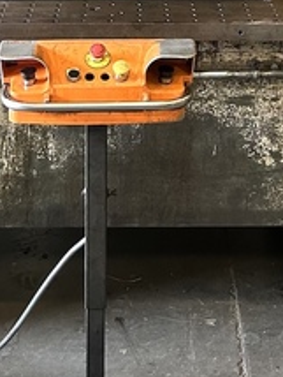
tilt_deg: -3.8
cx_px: 151
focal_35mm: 97
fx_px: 1055
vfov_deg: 17.4
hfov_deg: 15.3
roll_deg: -1.2
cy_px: -245
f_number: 1.5
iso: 200
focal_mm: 5.7
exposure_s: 1/60
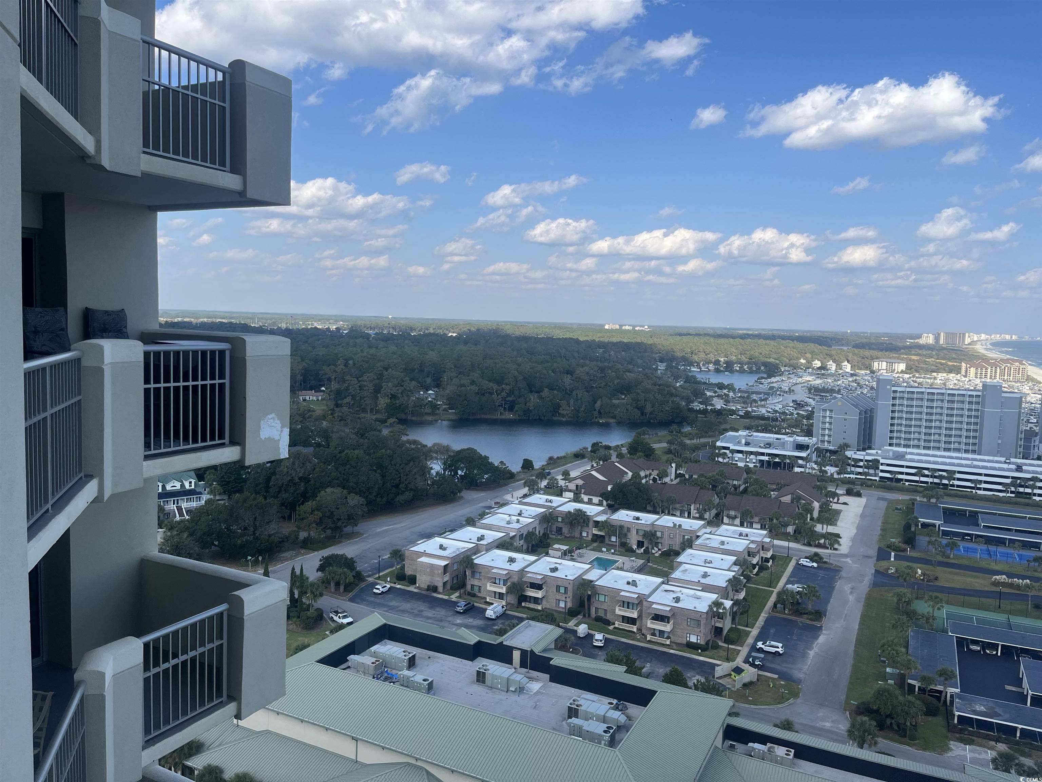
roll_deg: -1.6
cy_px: 391
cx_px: 521
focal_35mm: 26
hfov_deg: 67.3
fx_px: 783
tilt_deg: -4.2
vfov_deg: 53.1
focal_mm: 5.1
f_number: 1.6
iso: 50
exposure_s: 1/2967
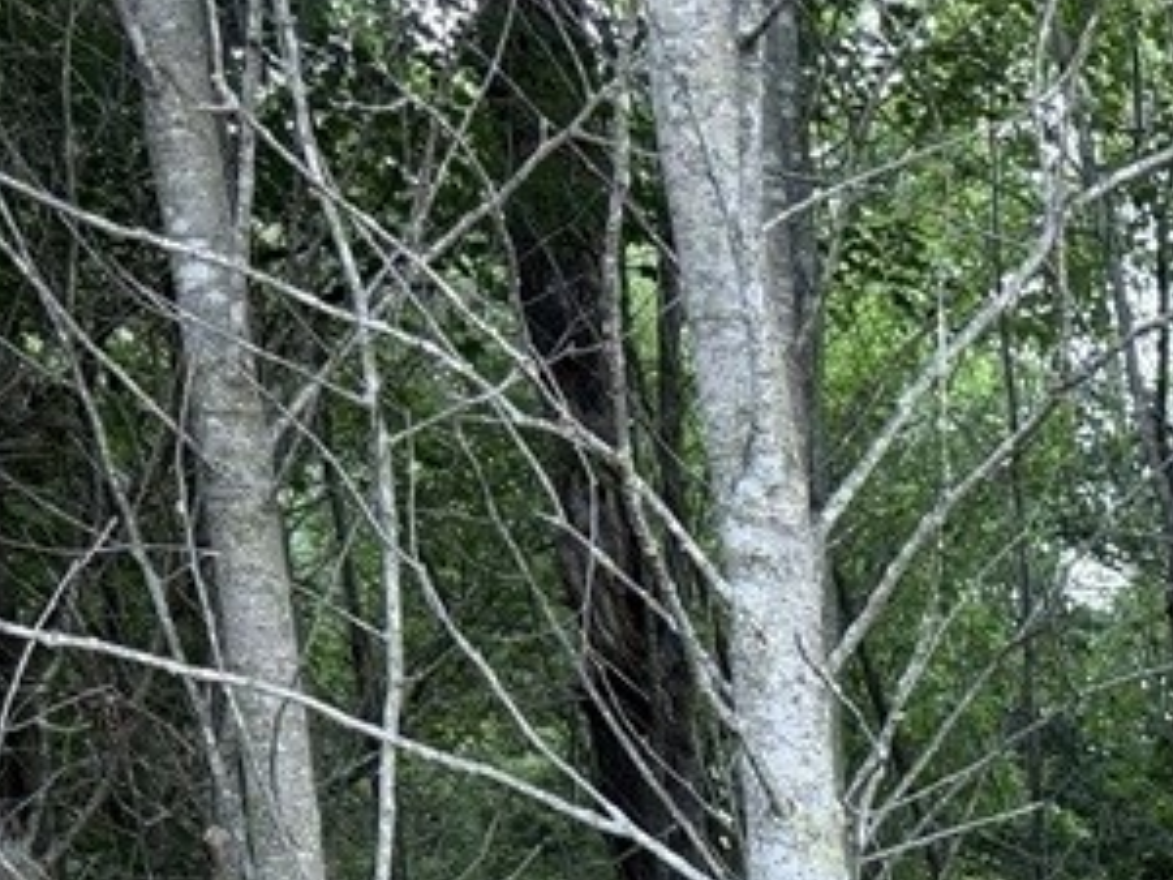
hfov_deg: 21.8
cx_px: 1466
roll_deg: +0.8
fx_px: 2779
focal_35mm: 82
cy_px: 1482
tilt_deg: -7.9
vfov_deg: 15.8
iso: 200
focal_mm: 6.76
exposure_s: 1/107
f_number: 1.78
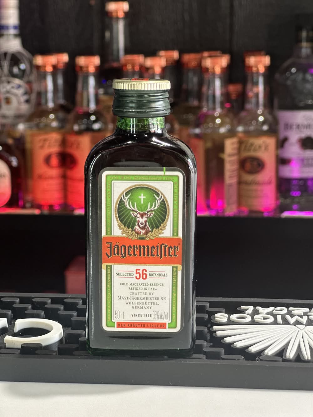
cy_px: 208
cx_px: 156
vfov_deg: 25.3
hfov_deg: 19.1
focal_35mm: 77
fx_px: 928
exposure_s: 1/40
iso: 160
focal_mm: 9
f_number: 2.8
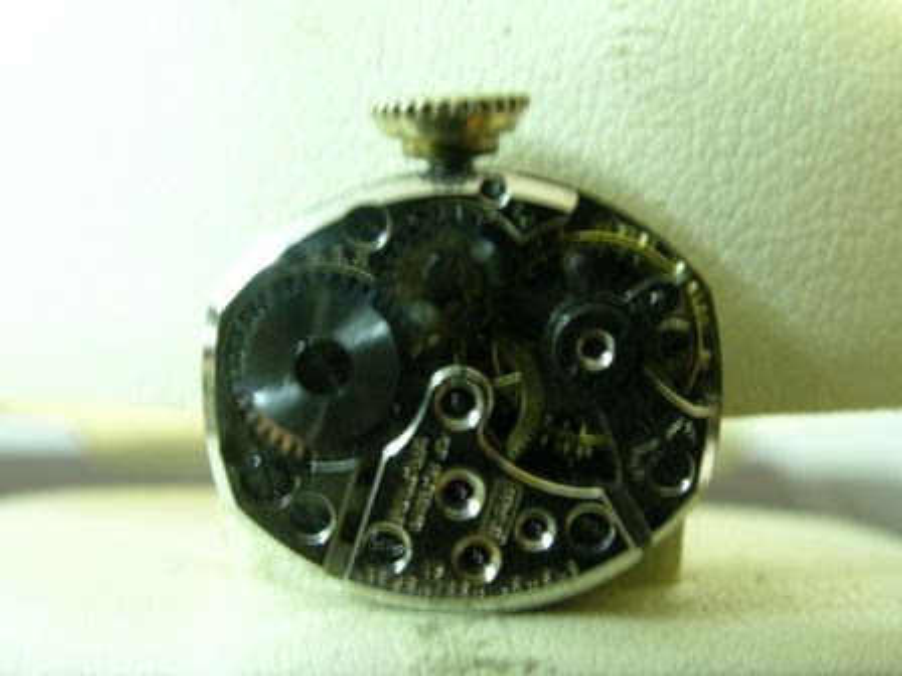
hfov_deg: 36.2
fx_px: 1381
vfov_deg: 27.5
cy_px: 338
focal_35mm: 53
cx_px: 451
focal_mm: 11.1
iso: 200
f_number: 6.2
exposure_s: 1/1.2
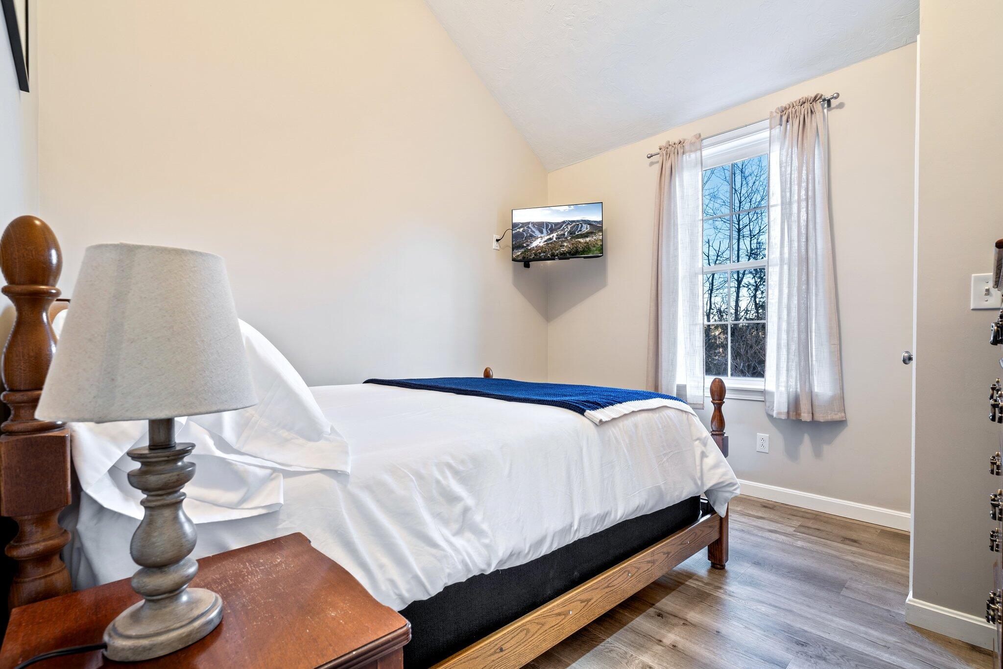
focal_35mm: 16
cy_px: 334
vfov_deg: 73.7
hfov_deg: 96.7
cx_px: 502
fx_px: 446
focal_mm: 16
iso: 100
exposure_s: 2
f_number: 9
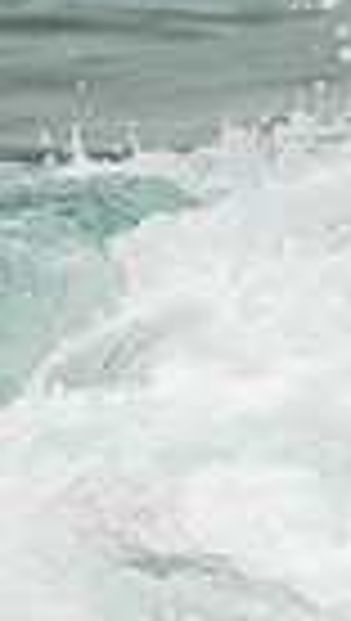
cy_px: 592
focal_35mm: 2643
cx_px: 1012
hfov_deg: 0.5
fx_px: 43571
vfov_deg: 0.8
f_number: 5.6
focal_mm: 400
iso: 220
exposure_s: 1/1250
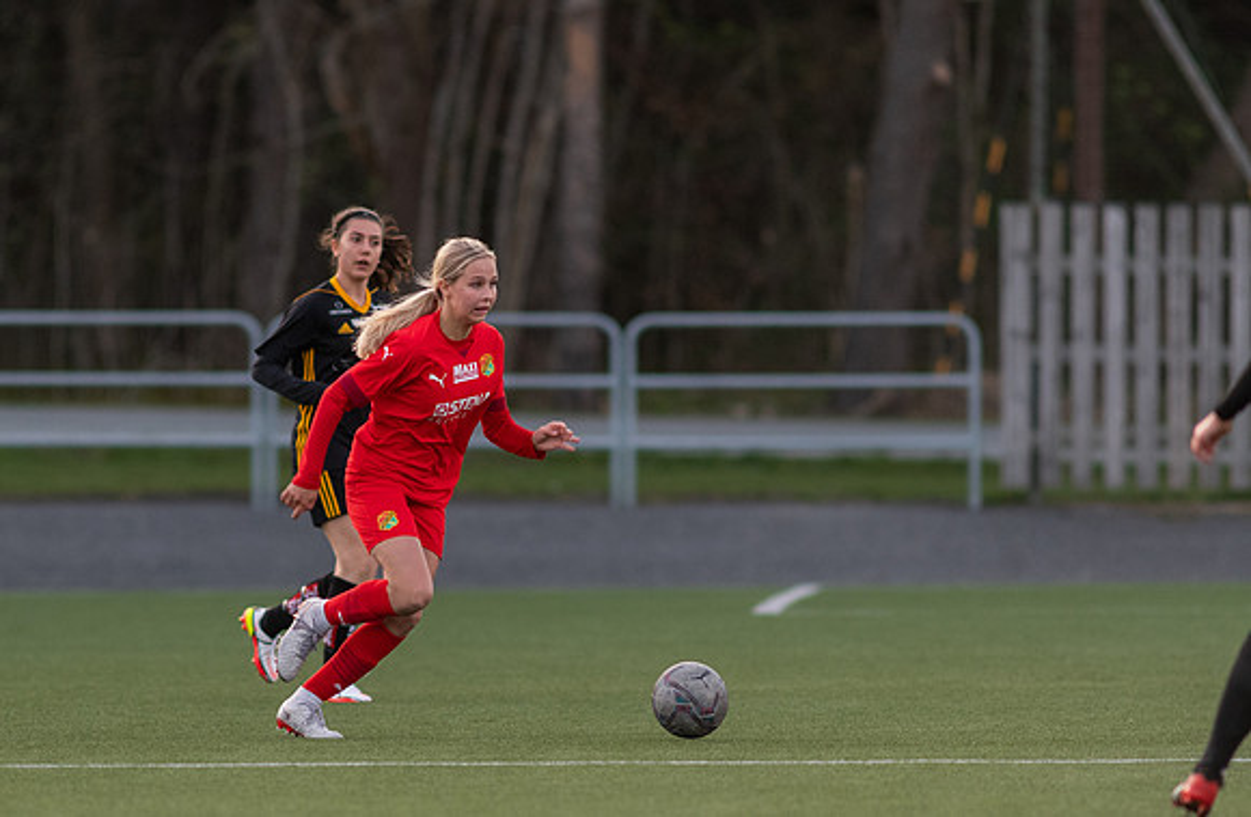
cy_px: 548
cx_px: 428
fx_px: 20569
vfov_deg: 2.3
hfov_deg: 3.5
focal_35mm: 596
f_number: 3.2
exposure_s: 1/800
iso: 1250
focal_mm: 300
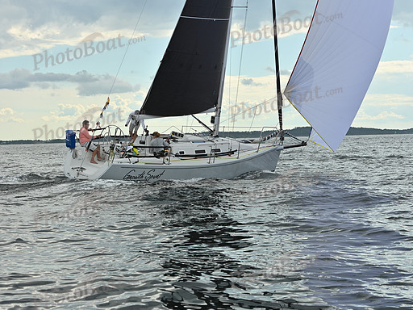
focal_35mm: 85
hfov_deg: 23.0
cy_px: 155
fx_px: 1014
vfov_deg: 17.4
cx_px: 188
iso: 250
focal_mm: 78
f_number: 9
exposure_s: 1/800
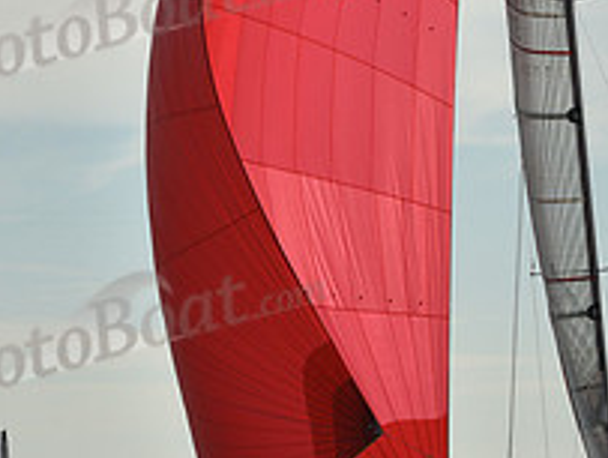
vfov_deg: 7.8
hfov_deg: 10.3
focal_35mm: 192
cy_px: 138
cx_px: 481
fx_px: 3378
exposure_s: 1/1000
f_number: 14
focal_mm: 70
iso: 320
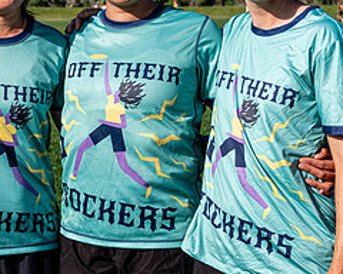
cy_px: 71
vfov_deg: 16.3
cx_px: 49
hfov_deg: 20.1
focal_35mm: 94
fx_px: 954
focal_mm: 35
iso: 100
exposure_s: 1/640
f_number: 5.6
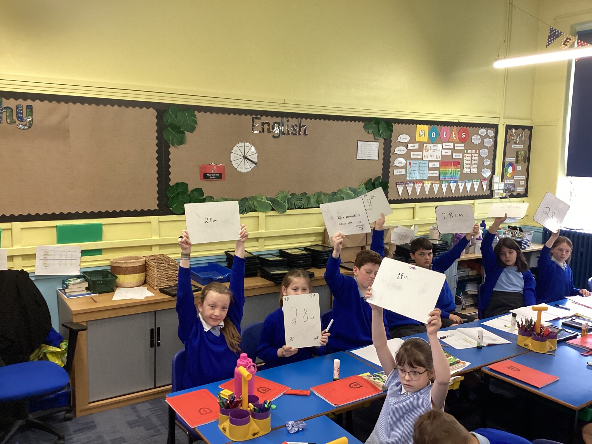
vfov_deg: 45.4
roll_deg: -2.4
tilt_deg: -7.4
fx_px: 530
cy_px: 222
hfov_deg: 58.4
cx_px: 296
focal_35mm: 31
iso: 160
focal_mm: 3.3
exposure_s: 1/50
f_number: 2.4
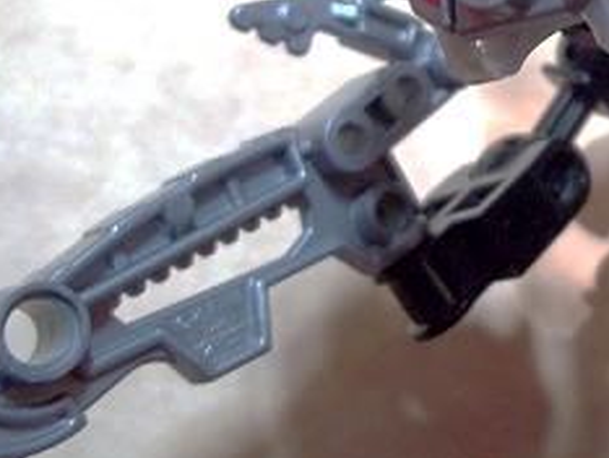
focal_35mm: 86
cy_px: 0
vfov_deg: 16.8
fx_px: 1515
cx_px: 614
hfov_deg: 21.9
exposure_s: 1/8
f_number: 3.1
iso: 160
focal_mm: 6.5
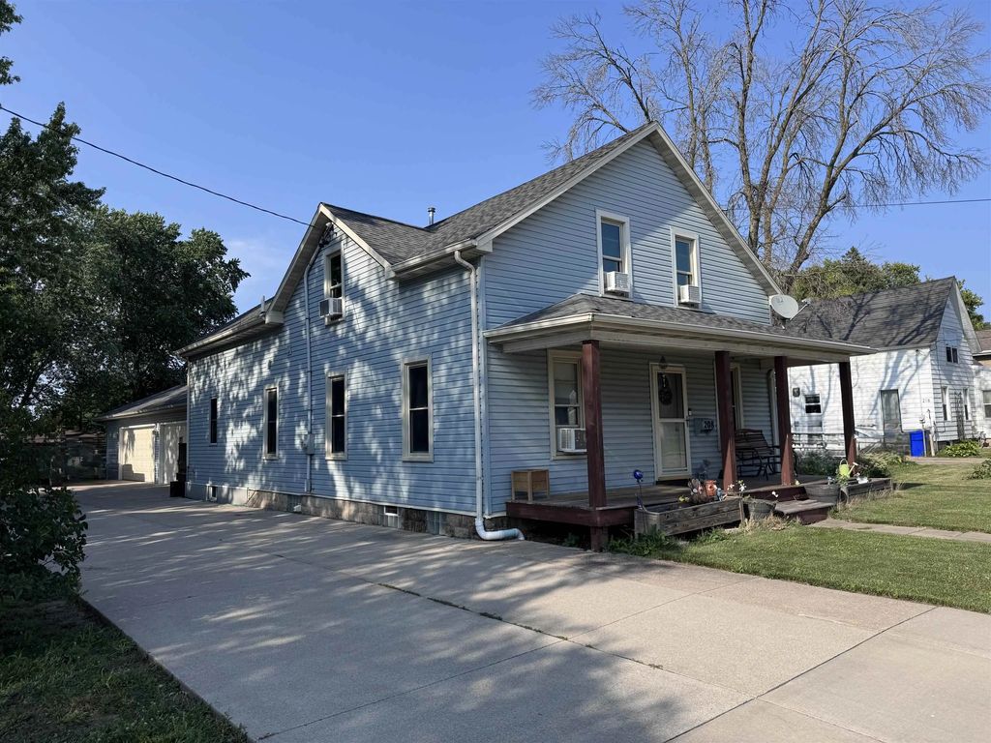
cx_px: 496
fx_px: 687
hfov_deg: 71.6
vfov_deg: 56.8
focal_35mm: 24
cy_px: 372
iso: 80
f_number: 1.78
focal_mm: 6.76
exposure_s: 1/3247
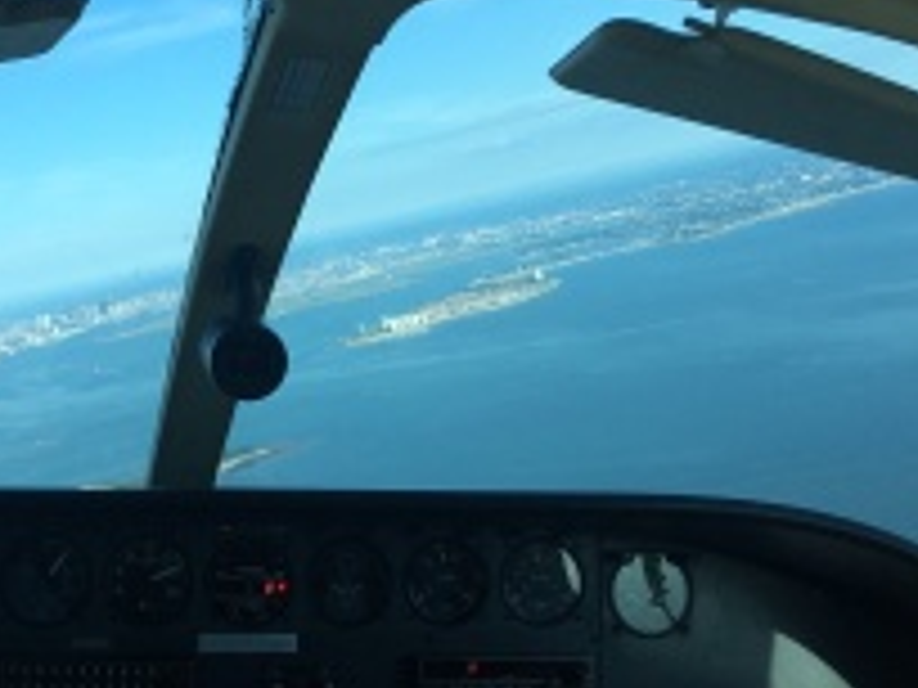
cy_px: 378
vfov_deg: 28.0
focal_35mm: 52
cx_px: 212
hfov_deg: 35.8
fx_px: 1379
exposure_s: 1/1709
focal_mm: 4.15
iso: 25
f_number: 2.2
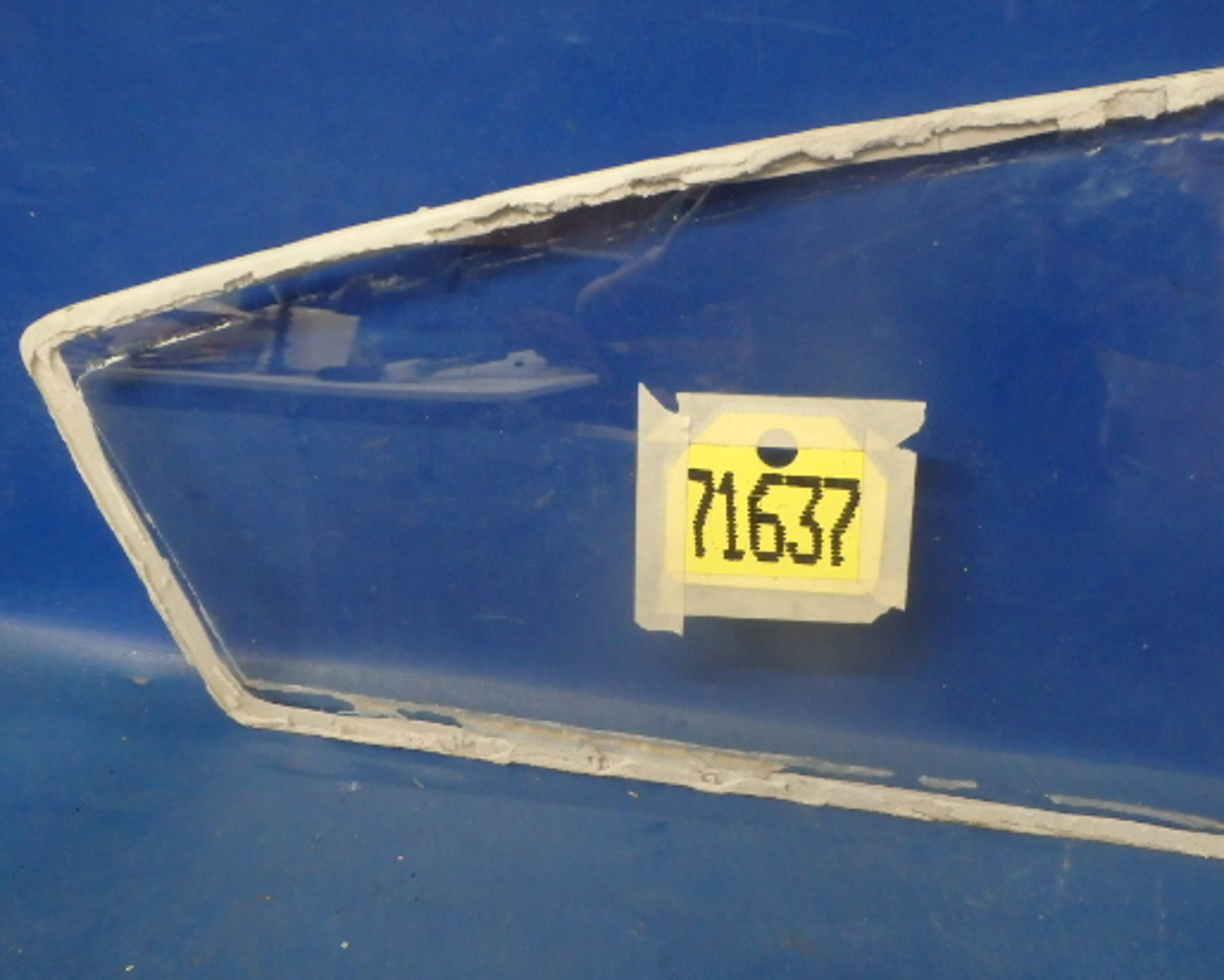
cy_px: 552
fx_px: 1233
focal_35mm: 34
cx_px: 731
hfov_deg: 52.5
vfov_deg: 43.3
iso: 800
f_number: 3.9
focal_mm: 5
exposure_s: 1/30
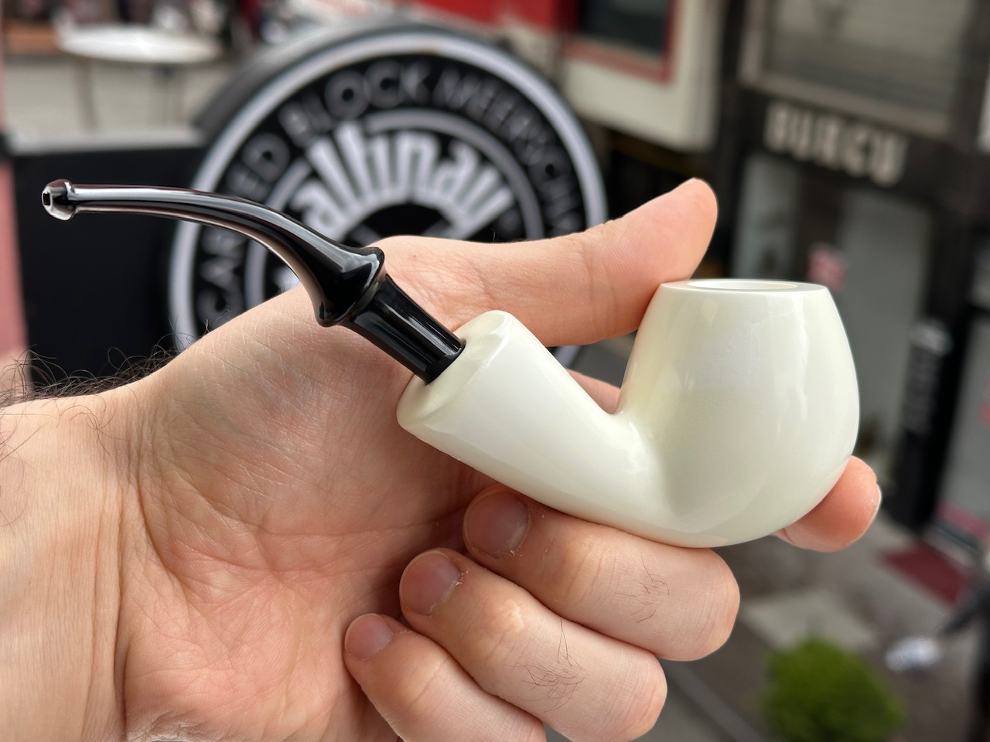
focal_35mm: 48
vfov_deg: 30.3
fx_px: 1373
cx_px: 495
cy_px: 371
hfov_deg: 39.7
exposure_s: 1/668
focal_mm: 6.86
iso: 64
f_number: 1.78
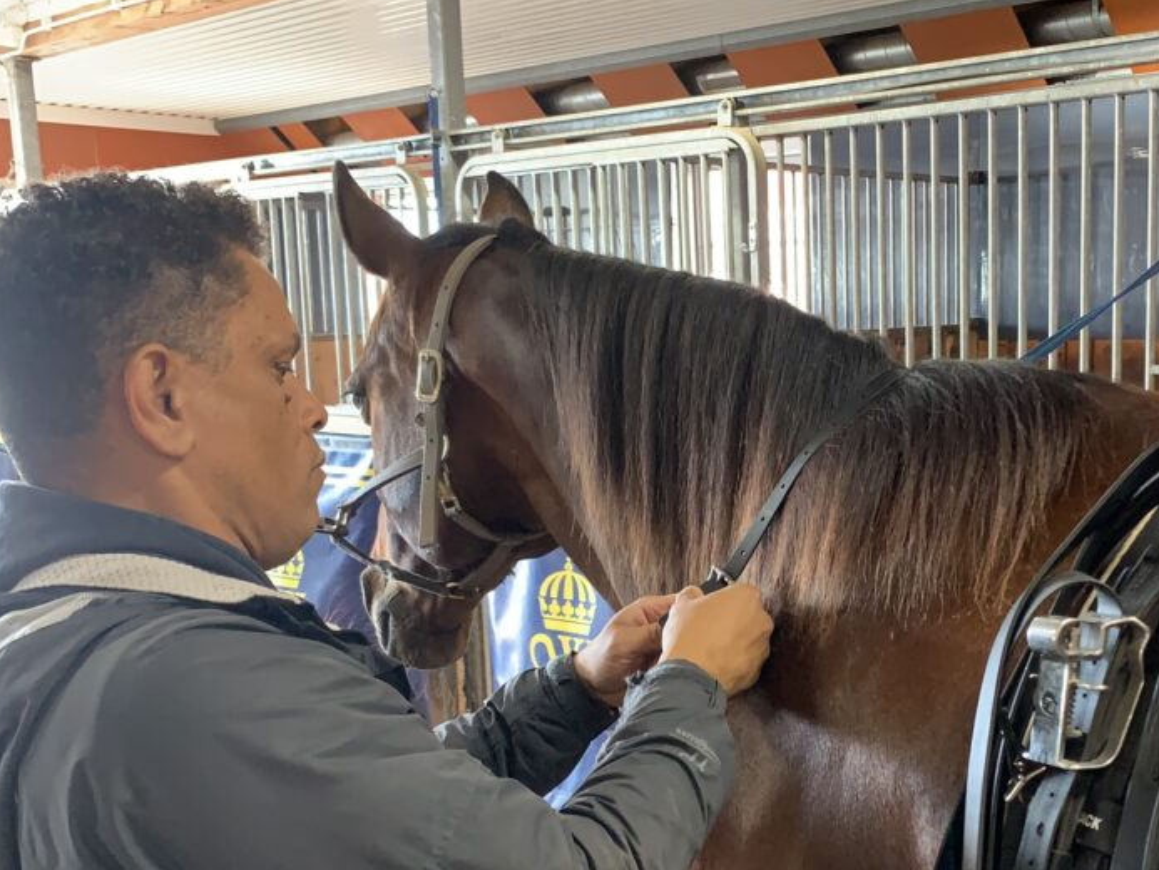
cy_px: 539
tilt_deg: -8.8
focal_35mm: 45
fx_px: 1507
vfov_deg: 32.1
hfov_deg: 41.2
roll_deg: +1.4
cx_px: 828
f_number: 1.8
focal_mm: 4.25
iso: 320
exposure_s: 1/60
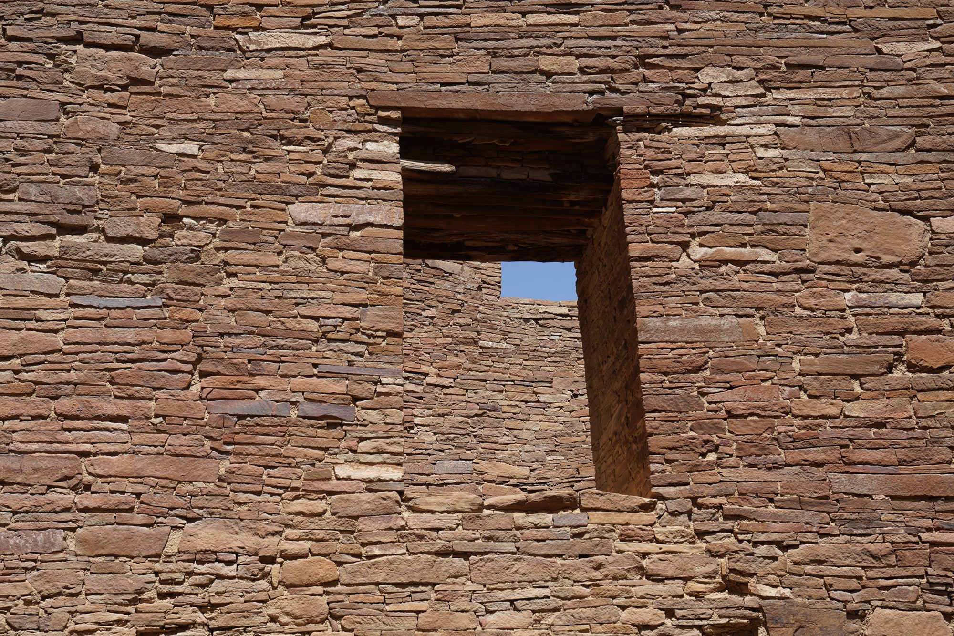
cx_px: 477
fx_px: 1431
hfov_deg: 36.9
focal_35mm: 54
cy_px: 318
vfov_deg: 25.1
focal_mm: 54
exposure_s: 1/100
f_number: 13
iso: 100
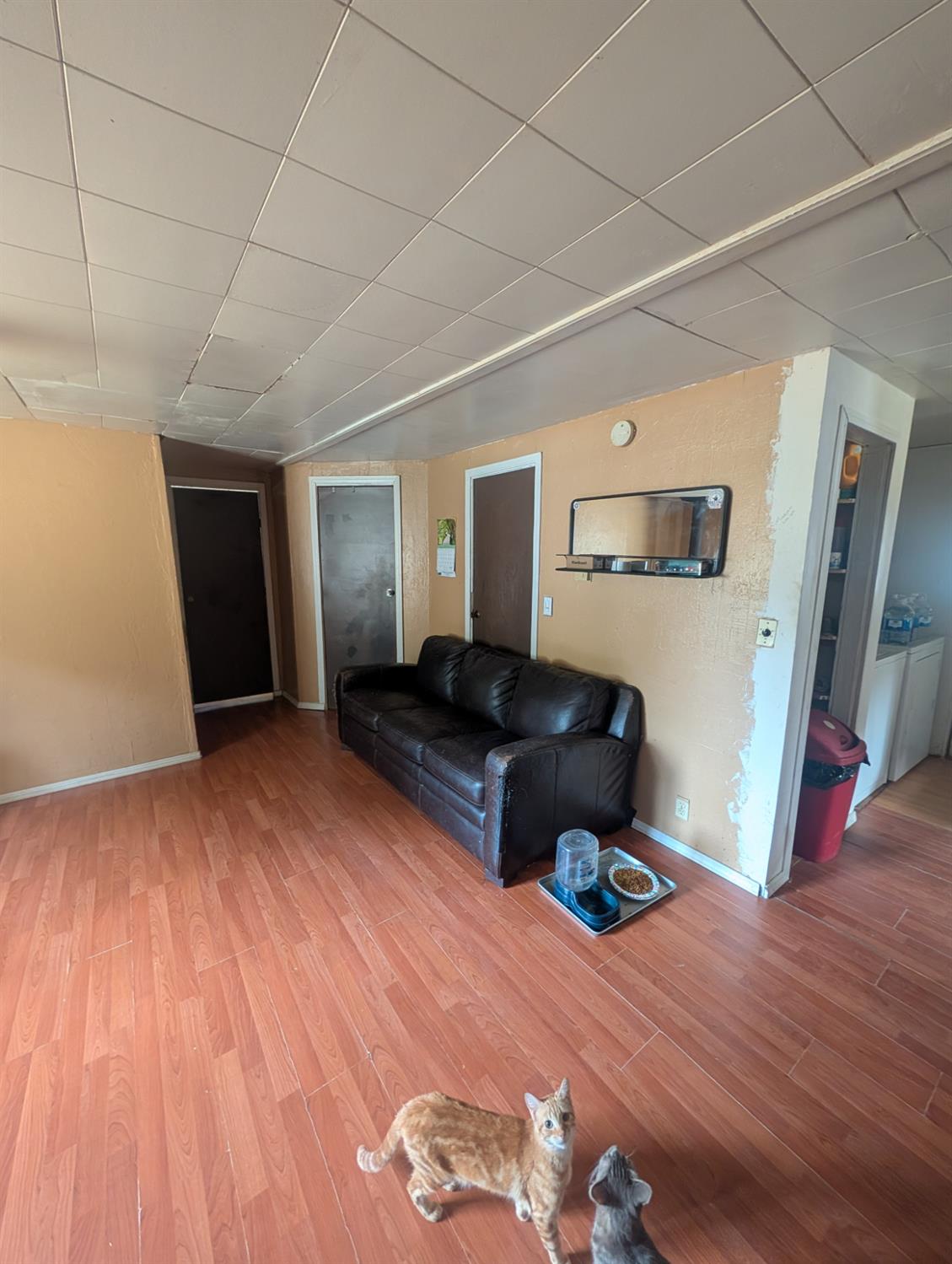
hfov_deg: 94.7
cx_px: 476
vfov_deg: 110.4
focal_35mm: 12
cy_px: 632
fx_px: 439
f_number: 1.7
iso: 230
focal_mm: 2.02
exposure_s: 1/33.6
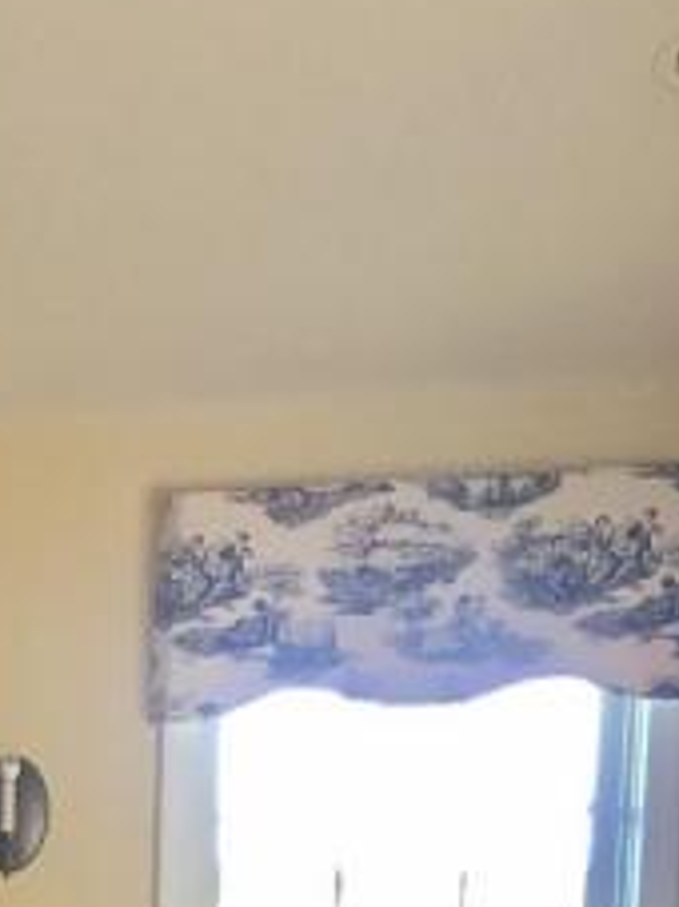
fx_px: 2565
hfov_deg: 13.8
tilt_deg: -8.5
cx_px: -435
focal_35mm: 98
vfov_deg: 17.9
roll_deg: +0.6
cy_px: 1351
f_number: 2.2
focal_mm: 4.15
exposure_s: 1/30
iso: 64
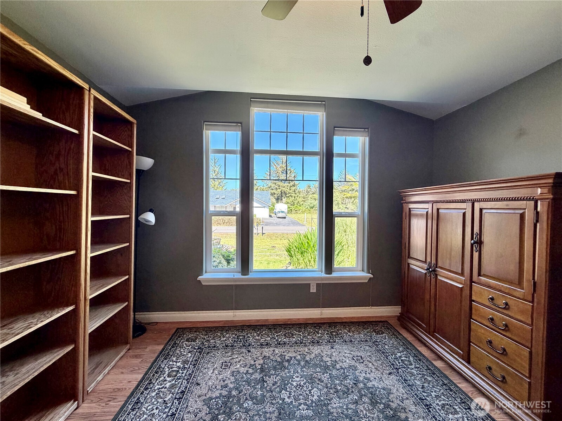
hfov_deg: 102.1
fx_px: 227
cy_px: 210
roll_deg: -0.8
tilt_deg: -1.1
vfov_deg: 85.7
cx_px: 281
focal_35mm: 14
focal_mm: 2.22
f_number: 2.2
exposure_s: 1/120
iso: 200
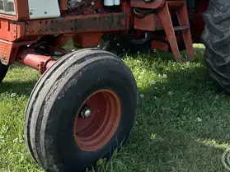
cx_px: 104
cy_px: -6
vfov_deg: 25.1
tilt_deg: -7.8
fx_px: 365
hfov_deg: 34.9
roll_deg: -0.5
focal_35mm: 55
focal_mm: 6.86
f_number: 1.78
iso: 80
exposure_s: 1/2252
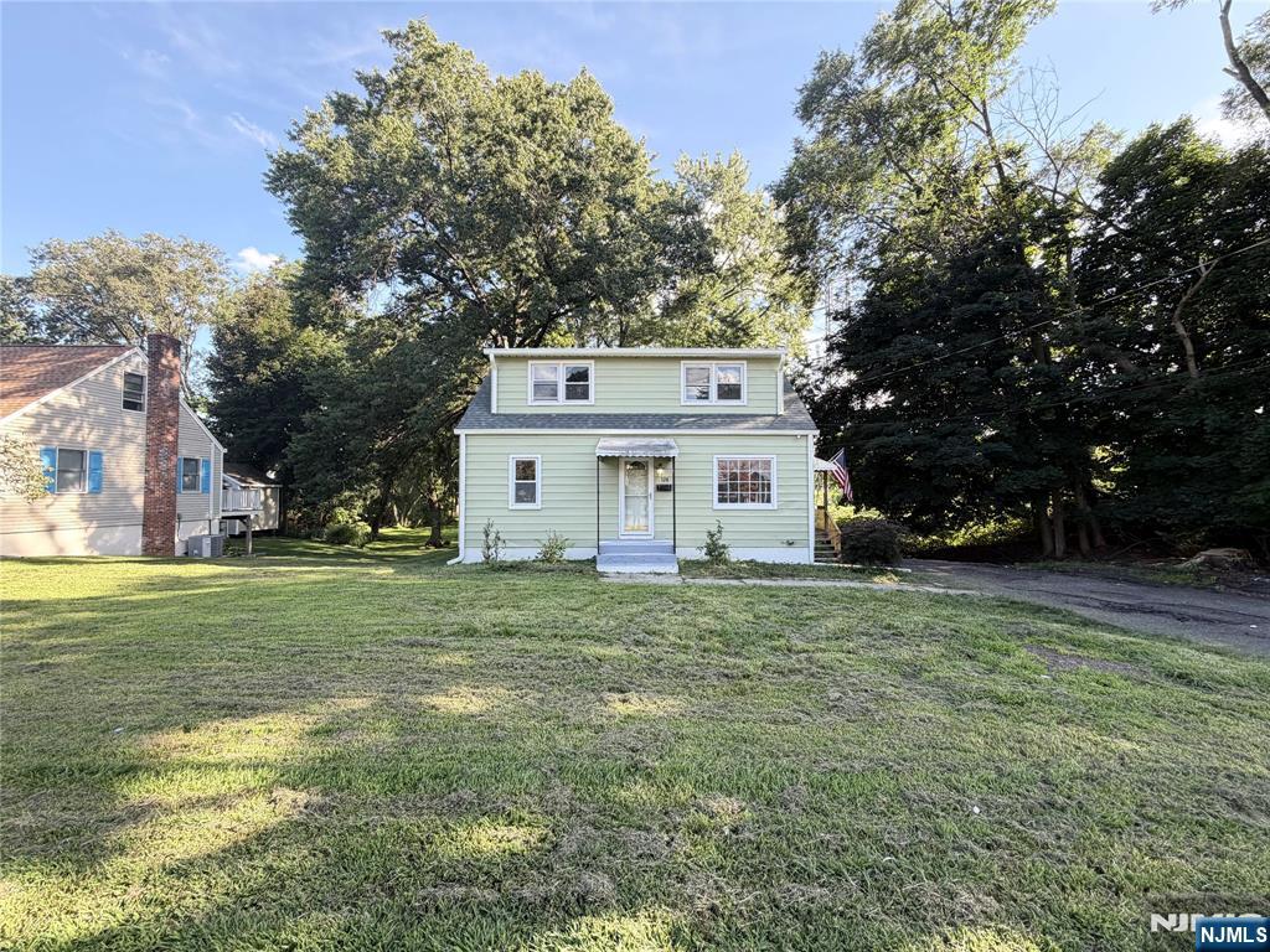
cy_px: 476
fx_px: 514
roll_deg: +0.3
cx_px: 635
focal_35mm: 14
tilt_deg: +1.5
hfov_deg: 102.1
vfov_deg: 85.7
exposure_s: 1/160
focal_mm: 2.22
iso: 64
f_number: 2.2
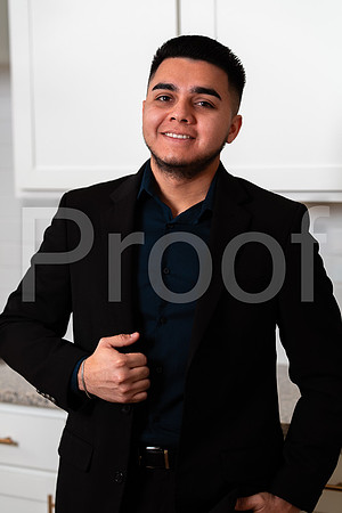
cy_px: 256
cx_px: 171
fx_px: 1211
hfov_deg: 16.1
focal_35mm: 85
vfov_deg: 23.9
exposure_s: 1/160
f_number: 3.2
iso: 50
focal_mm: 85
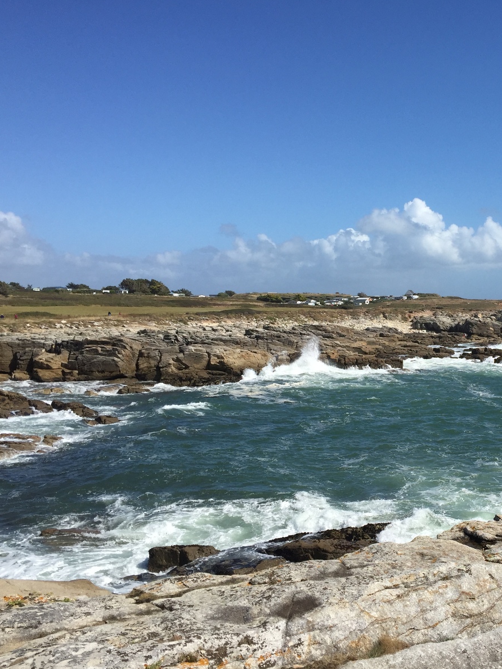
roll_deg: +0.0
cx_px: 420
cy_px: 335
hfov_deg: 35.3
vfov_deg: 47.9
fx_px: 754
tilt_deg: -1.6
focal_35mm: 39
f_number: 2.2
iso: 32
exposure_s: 1/3049
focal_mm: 4.15
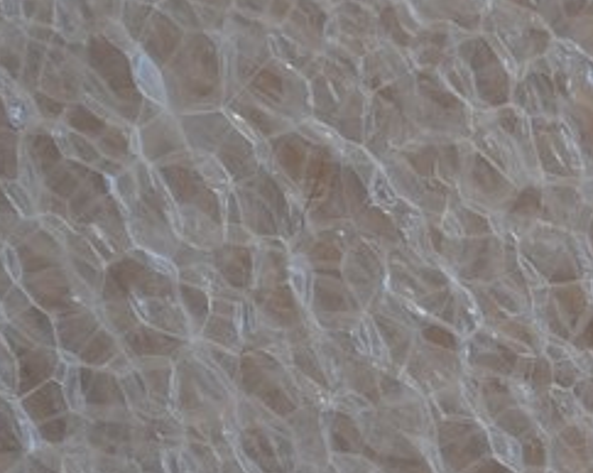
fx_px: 5785
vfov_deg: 4.7
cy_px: 297
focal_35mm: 330
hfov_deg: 5.6
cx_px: 1485
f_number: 5.3
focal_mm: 42
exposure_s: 1/60
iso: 640
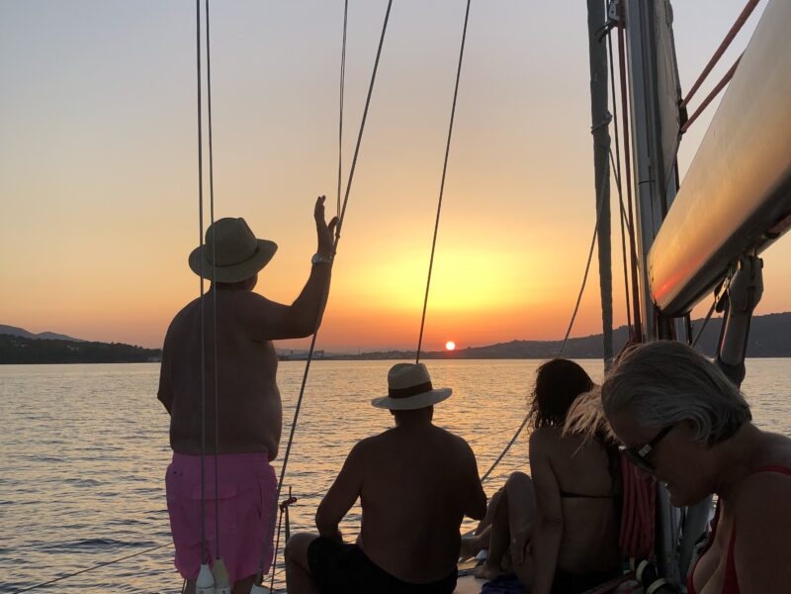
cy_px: 297
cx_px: 396
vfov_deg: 49.7
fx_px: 640
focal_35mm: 28
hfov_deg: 63.4
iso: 20
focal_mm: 3.99
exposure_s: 1/539
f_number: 1.8
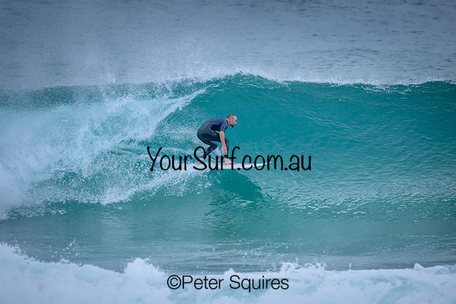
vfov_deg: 1.7
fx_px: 10135
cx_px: 228
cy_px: 152
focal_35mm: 800
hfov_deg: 2.6
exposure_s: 1/2000
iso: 1800
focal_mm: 800
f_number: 6.3
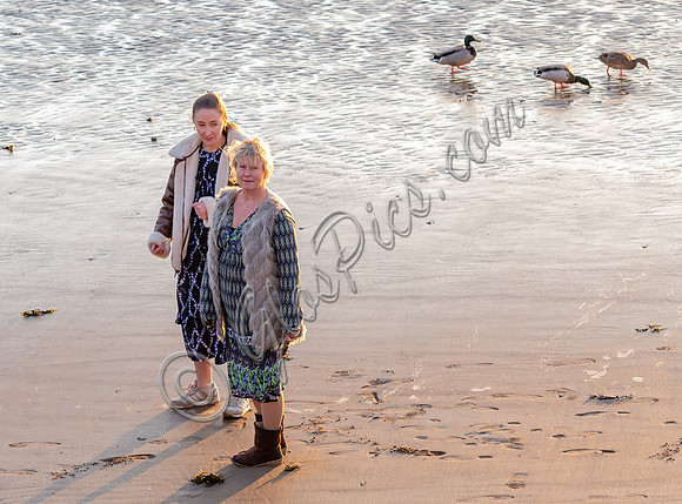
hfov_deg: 9.3
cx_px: 225
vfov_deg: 6.9
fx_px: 4178
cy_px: 250
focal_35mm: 213
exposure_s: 1/125
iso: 640
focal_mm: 98
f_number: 5.6
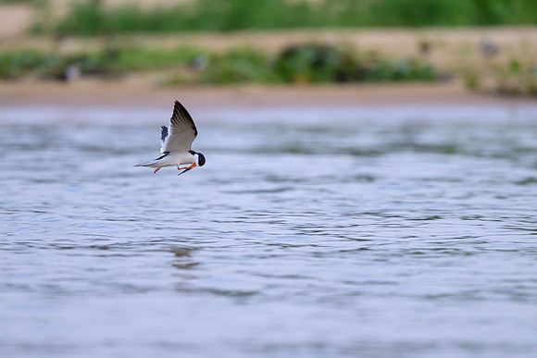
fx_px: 9393
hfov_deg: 3.3
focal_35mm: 630
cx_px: 199
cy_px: 163
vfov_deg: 2.2
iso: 110
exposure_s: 1/500
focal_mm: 400
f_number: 2.8
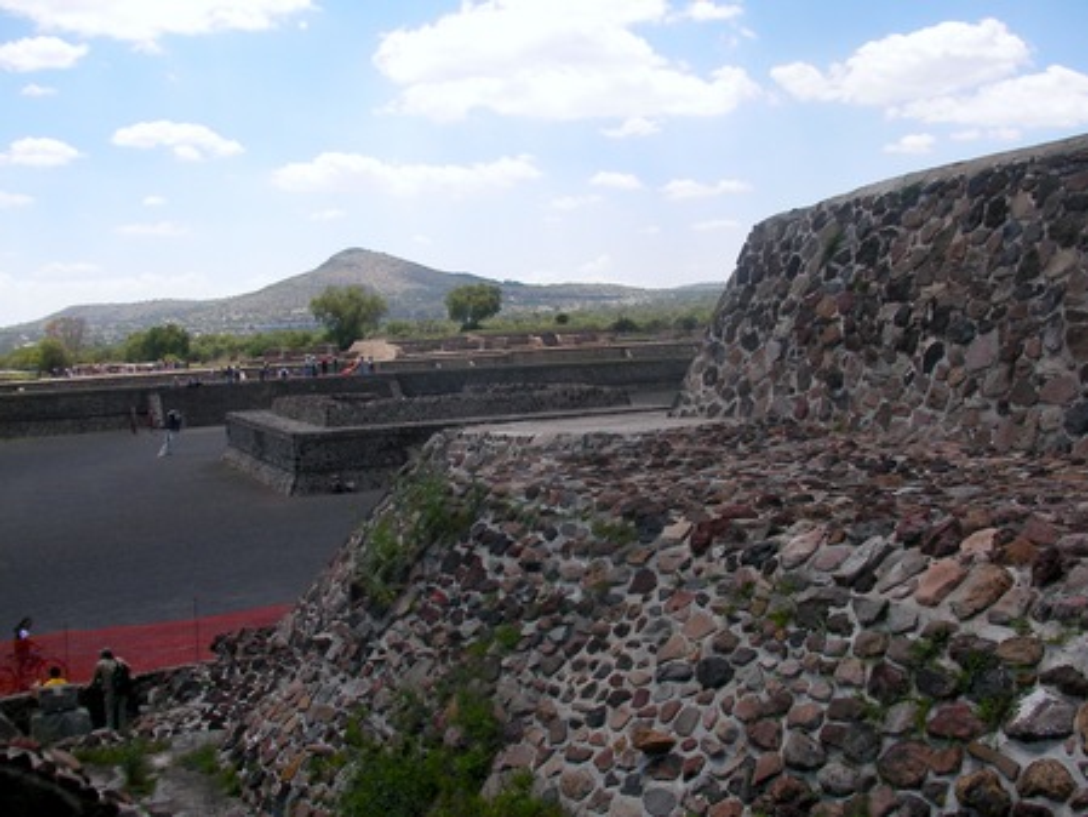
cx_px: 544
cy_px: 408
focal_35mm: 41
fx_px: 1289
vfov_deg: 35.2
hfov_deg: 45.8
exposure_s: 1/477
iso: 50
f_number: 4.5
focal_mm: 6.3
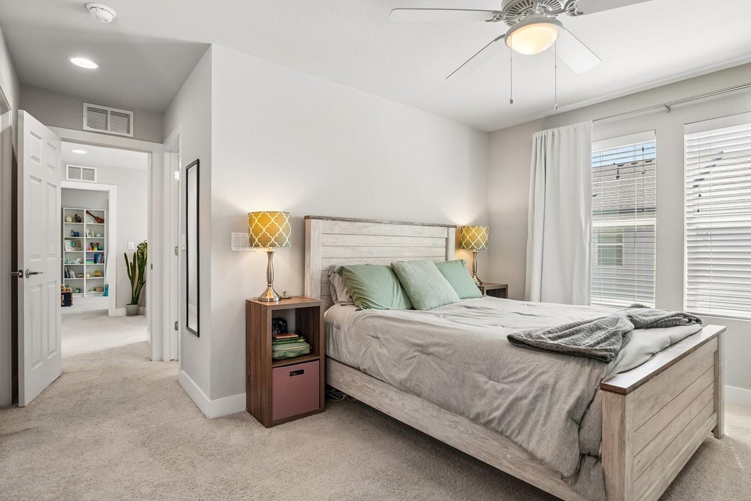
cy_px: 253
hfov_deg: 91.5
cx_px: 386
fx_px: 366
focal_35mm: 18
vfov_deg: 68.8
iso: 200
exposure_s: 1/30
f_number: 8
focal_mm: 11
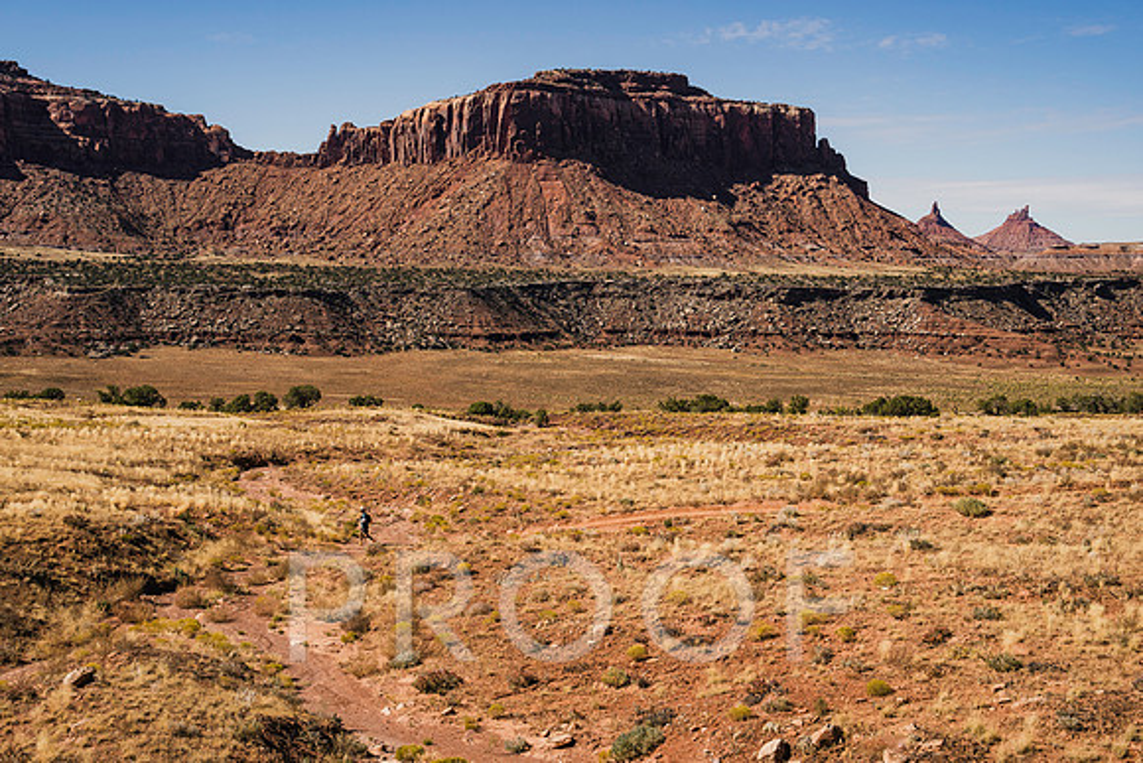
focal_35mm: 50
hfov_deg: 39.6
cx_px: 572
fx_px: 1588
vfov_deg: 27.0
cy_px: 382
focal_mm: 50
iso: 160
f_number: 7.1
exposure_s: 1/640
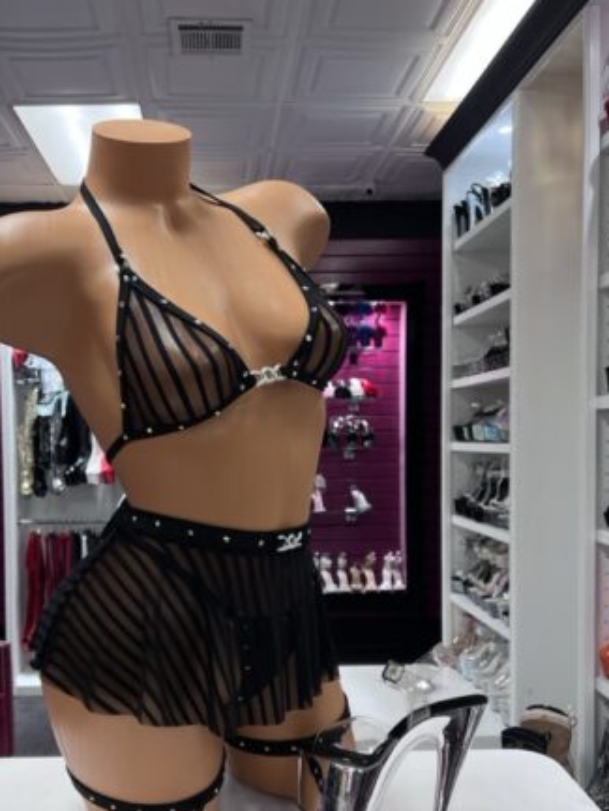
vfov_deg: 51.1
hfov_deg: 39.5
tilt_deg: -2.8
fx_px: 844
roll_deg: +1.5
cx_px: 240
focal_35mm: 36
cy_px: 478
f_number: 1.5
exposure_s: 1/120
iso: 80
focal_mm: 5.7
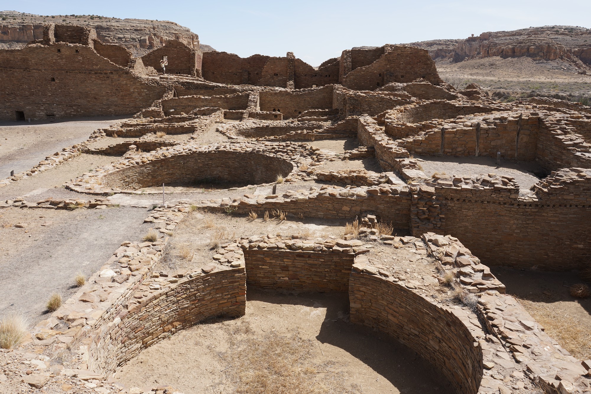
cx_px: 296
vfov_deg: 46.4
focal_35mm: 28
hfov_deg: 65.5
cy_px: 197
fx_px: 460
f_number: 13
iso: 100
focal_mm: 28
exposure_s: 1/100
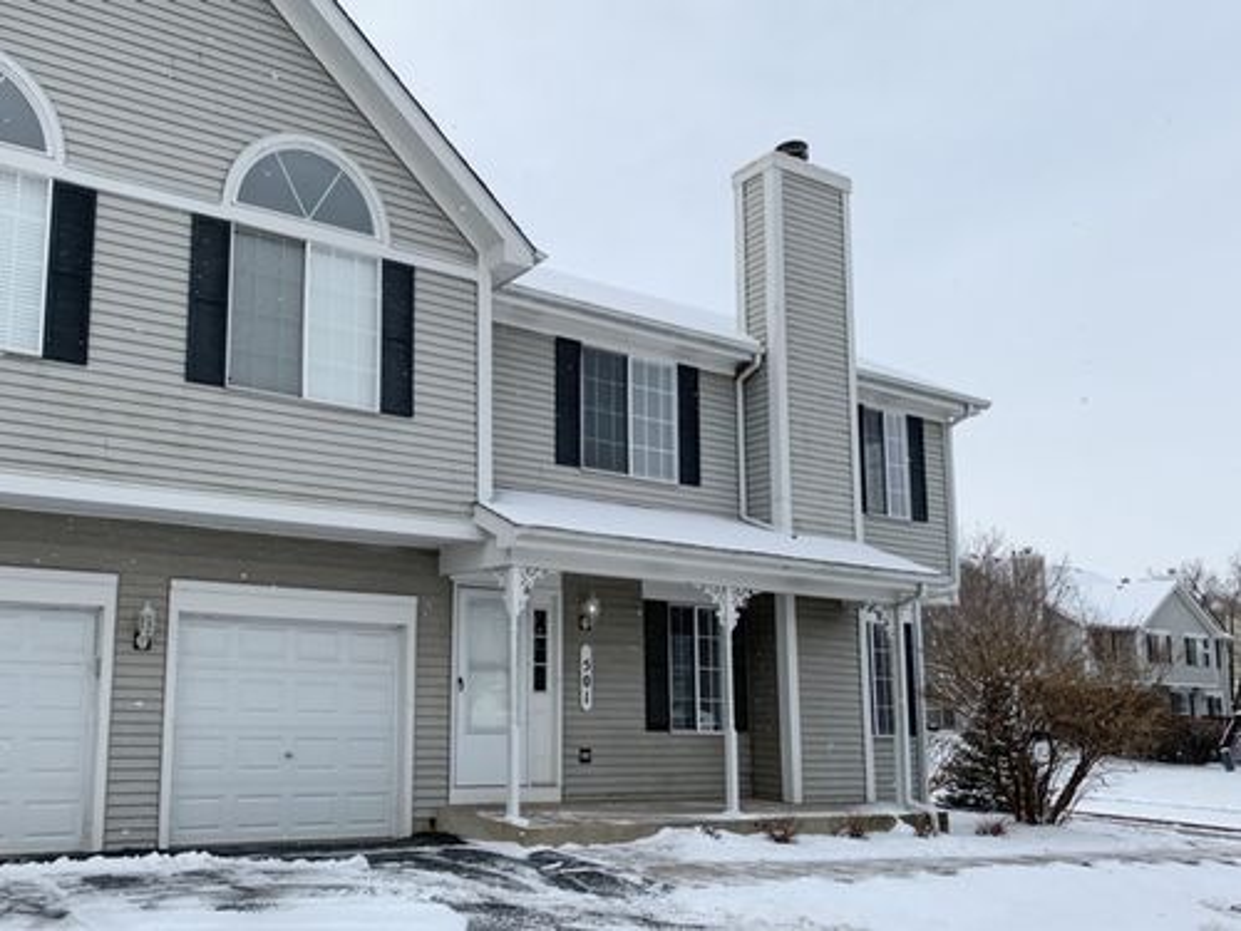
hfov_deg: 67.3
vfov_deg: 53.1
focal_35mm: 26
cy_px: 466
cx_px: 620
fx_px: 932
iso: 25
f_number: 1.8
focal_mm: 4.25
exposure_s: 1/2364
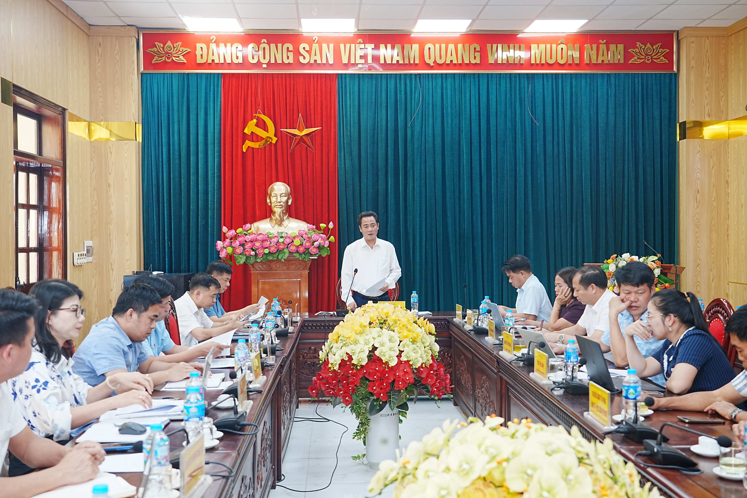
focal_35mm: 41
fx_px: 851
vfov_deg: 32.6
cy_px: 249
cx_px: 374
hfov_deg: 47.4
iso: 1250
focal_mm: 41
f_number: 5
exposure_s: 1/125
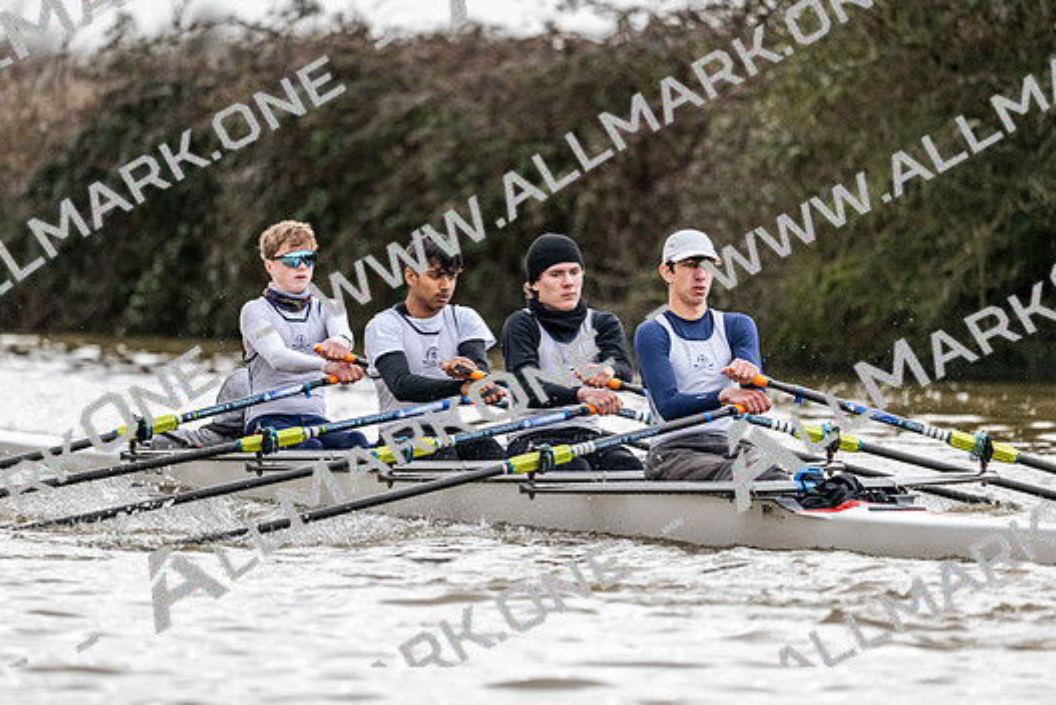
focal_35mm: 440
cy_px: 323
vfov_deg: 3.1
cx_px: 555
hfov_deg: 4.7
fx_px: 12913
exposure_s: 1/1600
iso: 3600
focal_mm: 400
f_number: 4.5
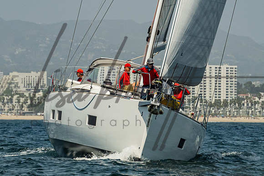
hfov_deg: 5.1
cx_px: 100
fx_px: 2955
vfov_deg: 3.4
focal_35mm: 403
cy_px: 63
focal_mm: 165
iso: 320
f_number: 6.3
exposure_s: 1/1600
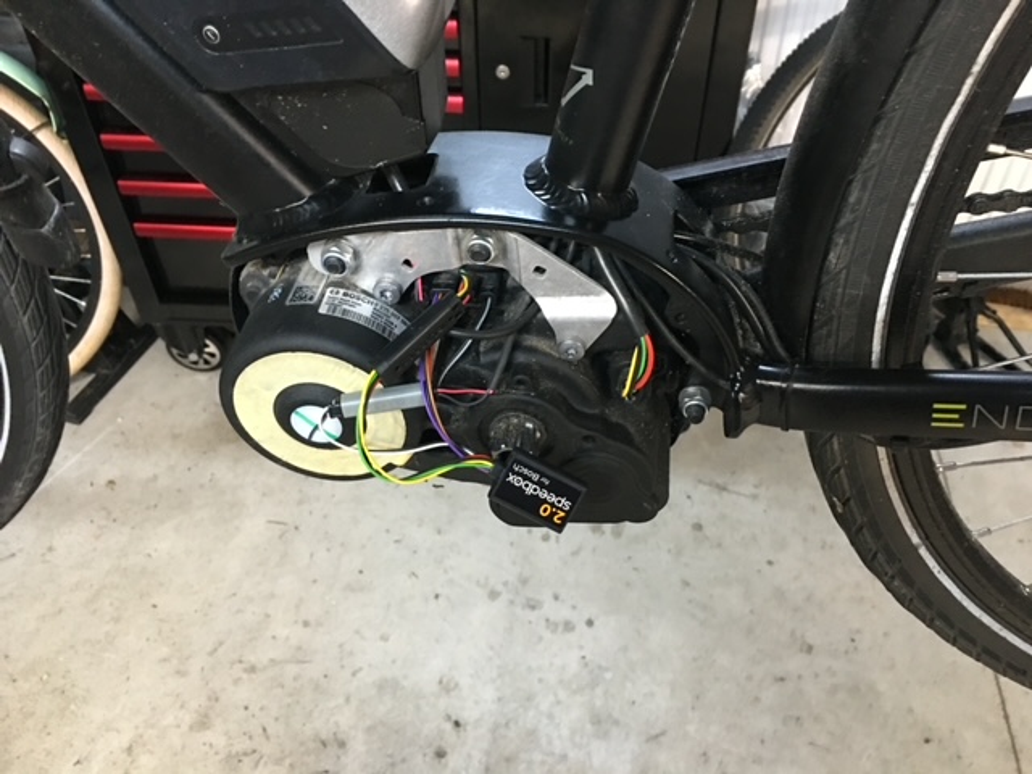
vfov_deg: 48.2
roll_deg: +1.1
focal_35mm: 29
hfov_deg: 61.7
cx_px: 516
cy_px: 387
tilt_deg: -41.6
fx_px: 865
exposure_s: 1/8
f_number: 2.2
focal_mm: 4.15
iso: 125
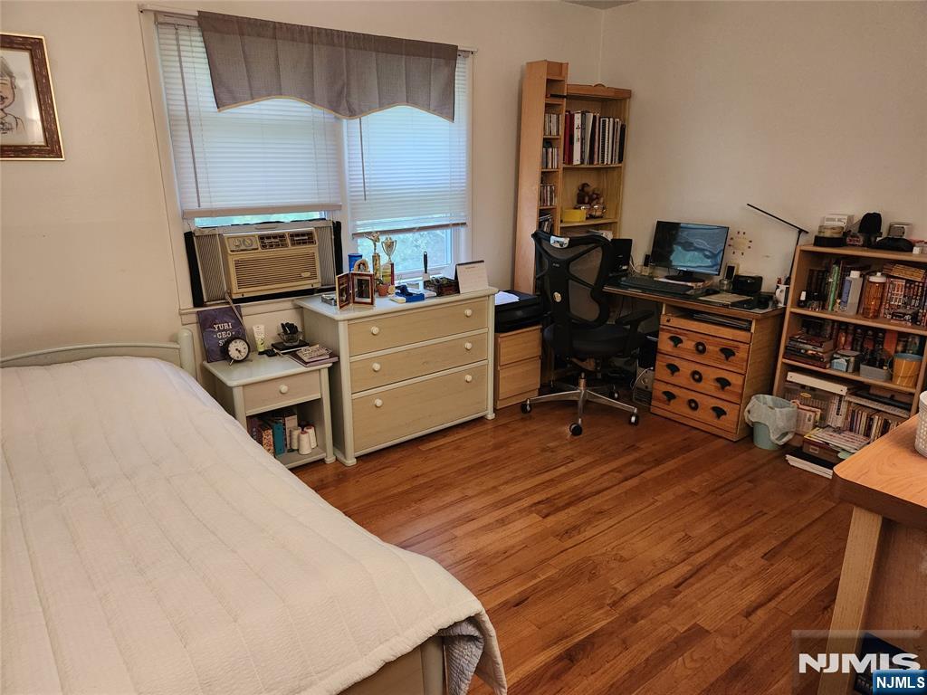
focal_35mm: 23
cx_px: 464
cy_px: 348
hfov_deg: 73.9
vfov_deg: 58.9
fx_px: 616
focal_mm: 5.4
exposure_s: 1/120
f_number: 1.8
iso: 1000
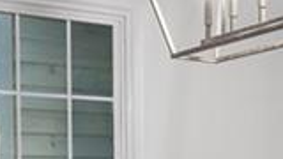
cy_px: 202
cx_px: 414
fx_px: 803
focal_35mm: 107
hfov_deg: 18.0
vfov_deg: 11.1
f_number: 7.1
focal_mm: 16
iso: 640
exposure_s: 1/40
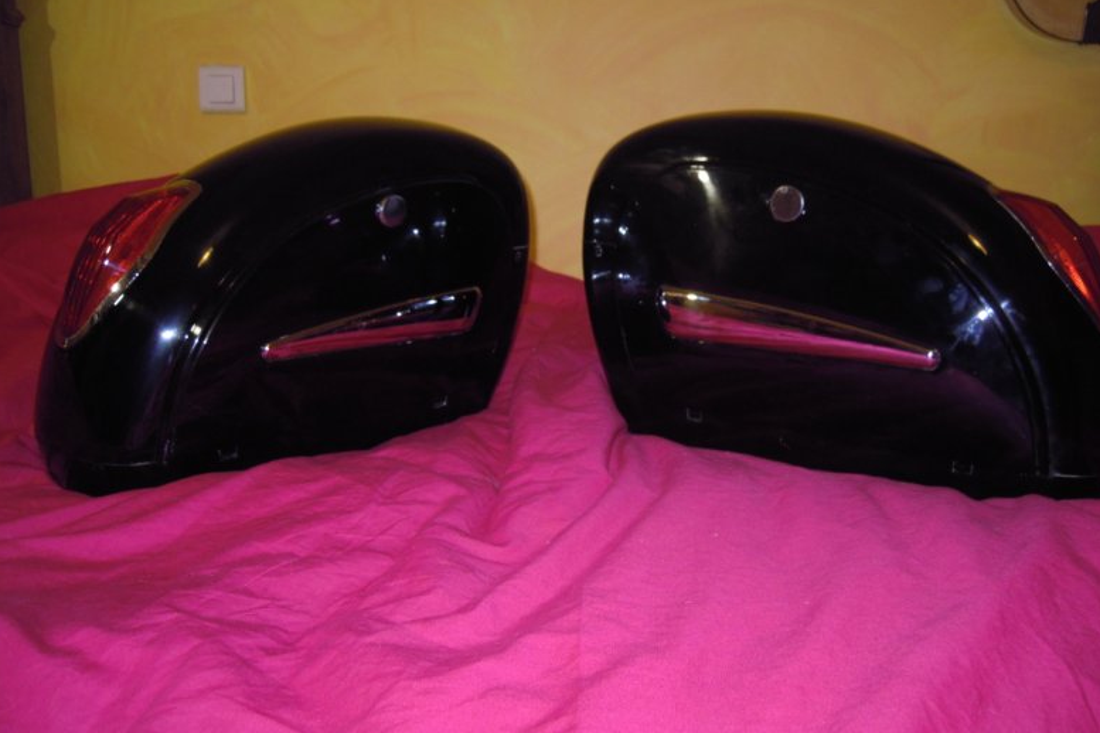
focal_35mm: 30
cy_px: 365
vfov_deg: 43.6
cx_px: 562
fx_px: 917
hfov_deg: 61.9
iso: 200
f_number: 2.7
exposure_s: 1/25
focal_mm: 5
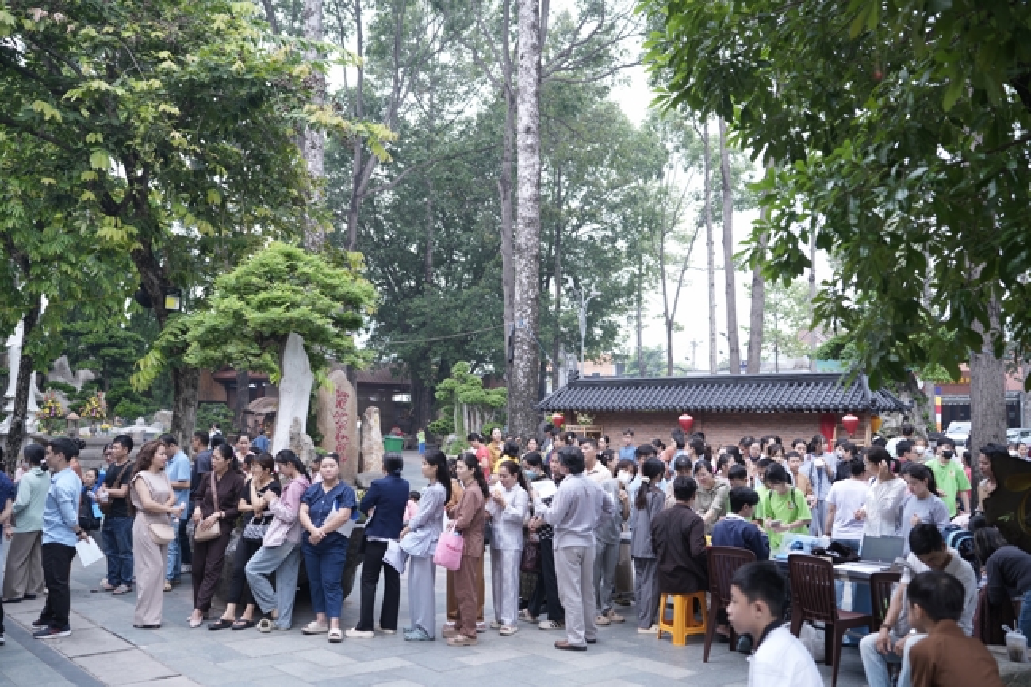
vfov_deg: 37.8
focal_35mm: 35
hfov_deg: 54.4
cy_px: 344
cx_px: 516
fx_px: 1002
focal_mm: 35
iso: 320
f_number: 2.8
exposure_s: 1/200
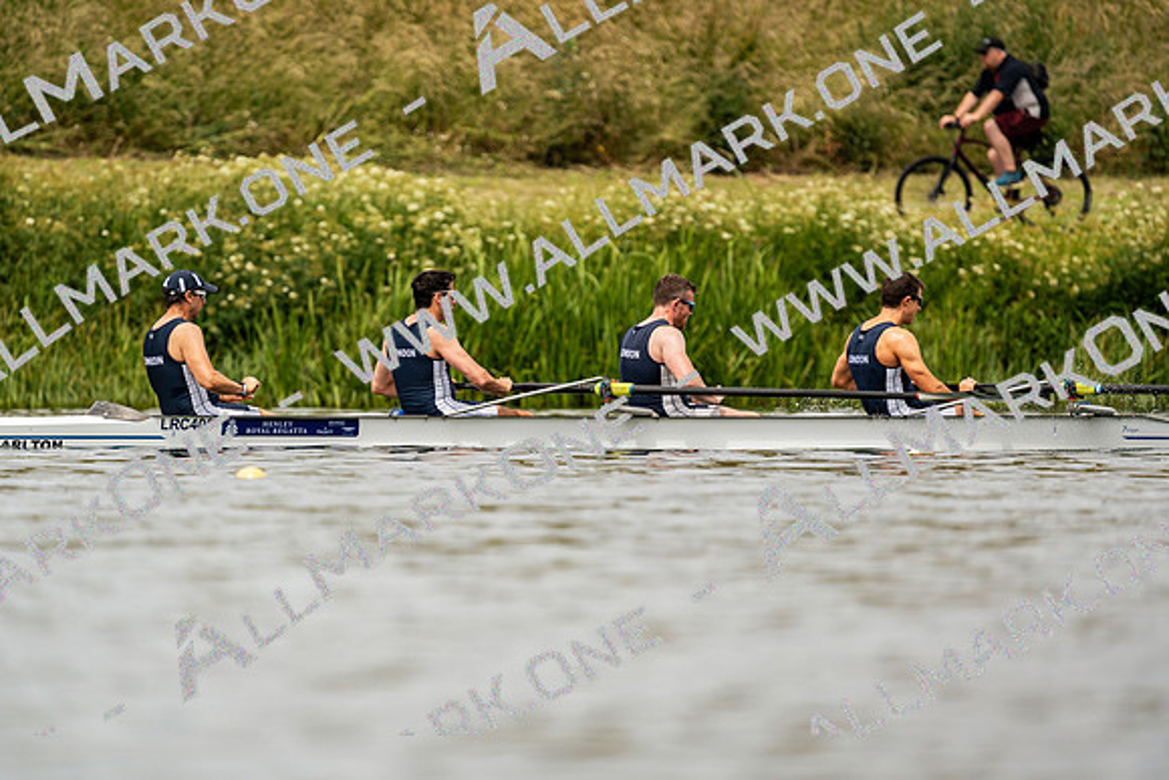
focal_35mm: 582
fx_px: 18902
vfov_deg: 2.4
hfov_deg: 3.5
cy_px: 390
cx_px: 584
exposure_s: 1/2000
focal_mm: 582
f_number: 6.3
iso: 200
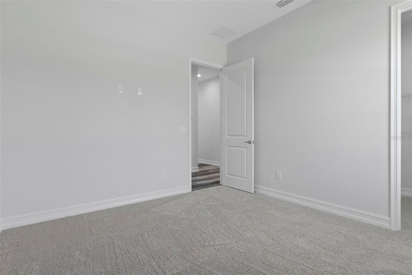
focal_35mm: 18
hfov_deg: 90.0
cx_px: 206
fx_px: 206
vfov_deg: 67.4
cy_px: 138
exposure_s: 1/15
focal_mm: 12
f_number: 8
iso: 1000
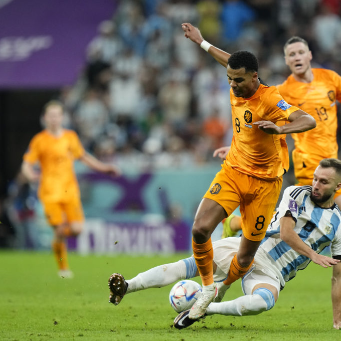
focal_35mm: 512
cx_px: 256
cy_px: 171
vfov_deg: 3.4
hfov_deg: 3.4
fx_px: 5706
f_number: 3.2
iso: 2500
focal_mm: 400
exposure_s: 1/1600
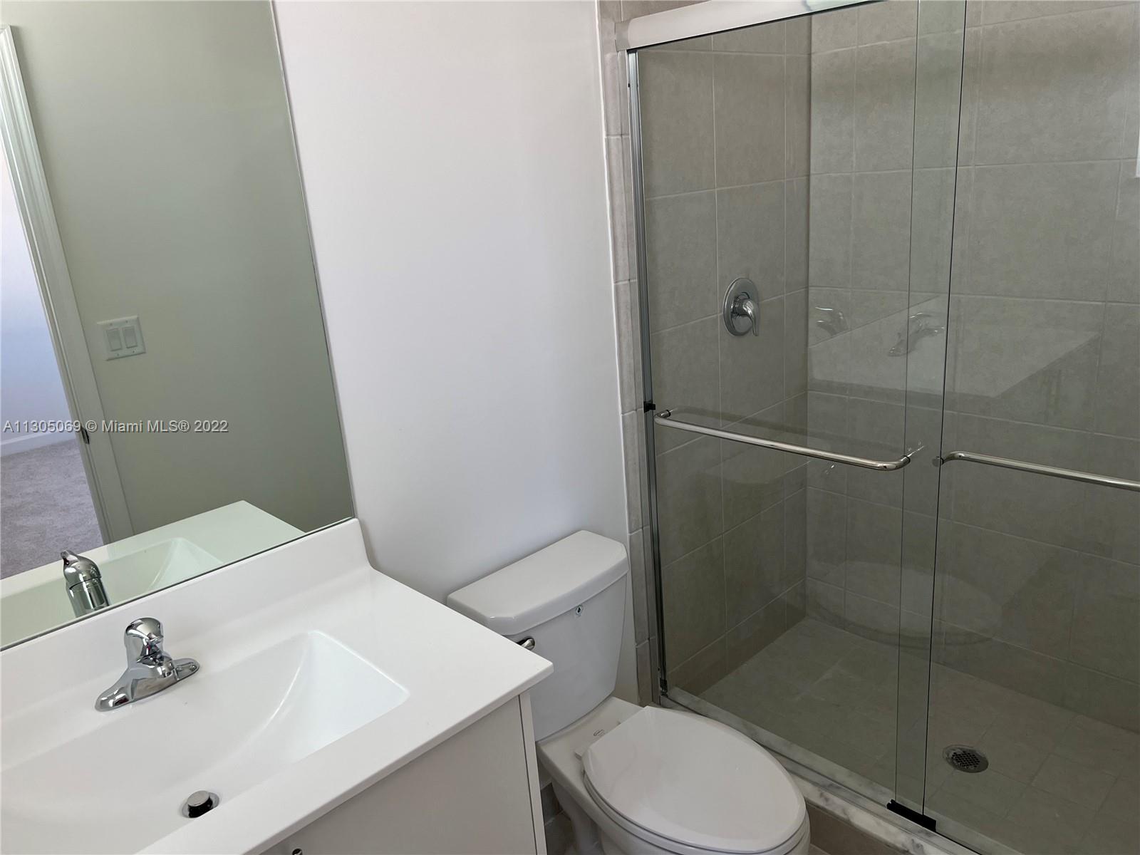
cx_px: 570
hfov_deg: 67.3
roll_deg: +4.6
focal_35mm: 26
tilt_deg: -17.7
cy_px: 428
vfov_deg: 53.1
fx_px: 856
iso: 100
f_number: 1.5
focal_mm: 5.7
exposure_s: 1/121
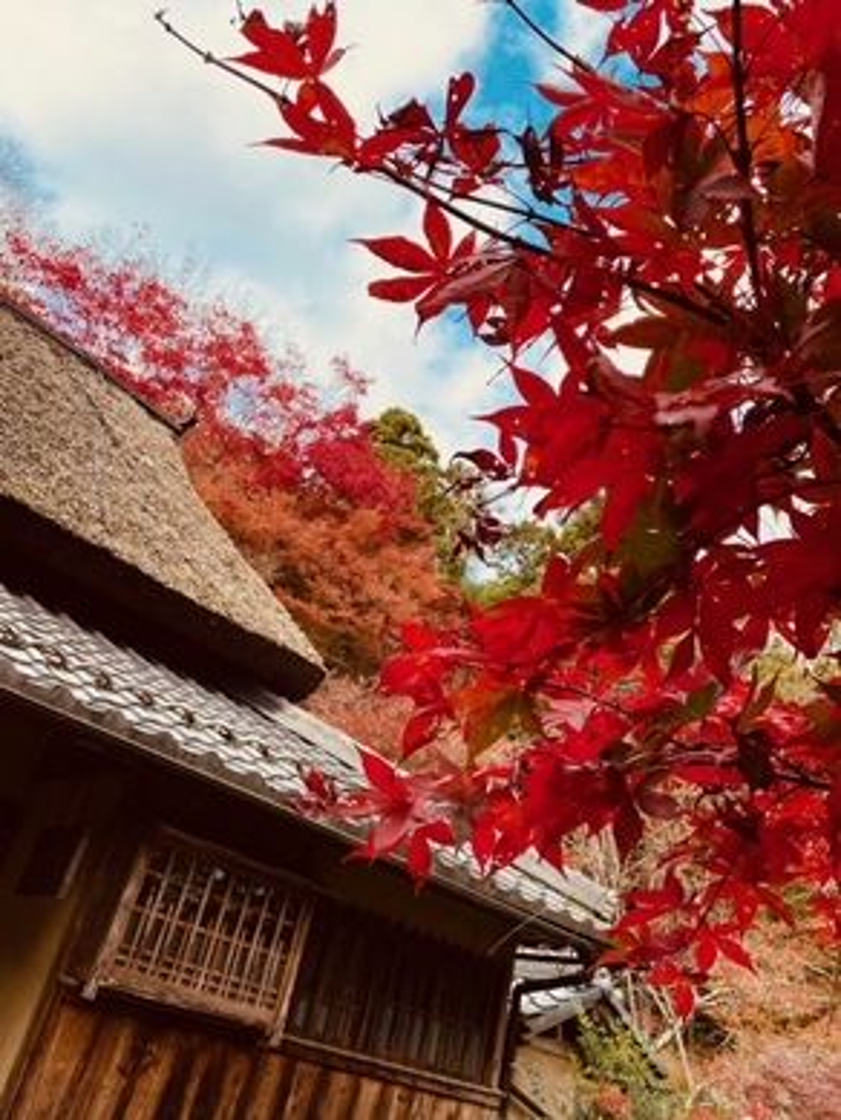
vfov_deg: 67.3
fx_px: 842
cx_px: 420
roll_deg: -13.6
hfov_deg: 53.1
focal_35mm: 26
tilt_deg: +29.2
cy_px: 560
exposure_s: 1/934
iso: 32
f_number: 1.8
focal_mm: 4.25
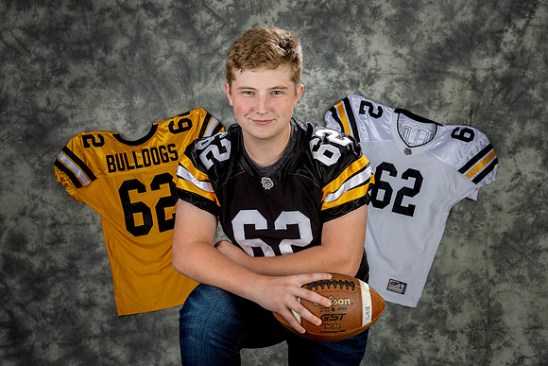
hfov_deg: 54.4
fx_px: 533
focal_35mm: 35
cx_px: 274
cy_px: 183
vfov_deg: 37.9
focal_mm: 35
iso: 125
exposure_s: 1/160
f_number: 6.3
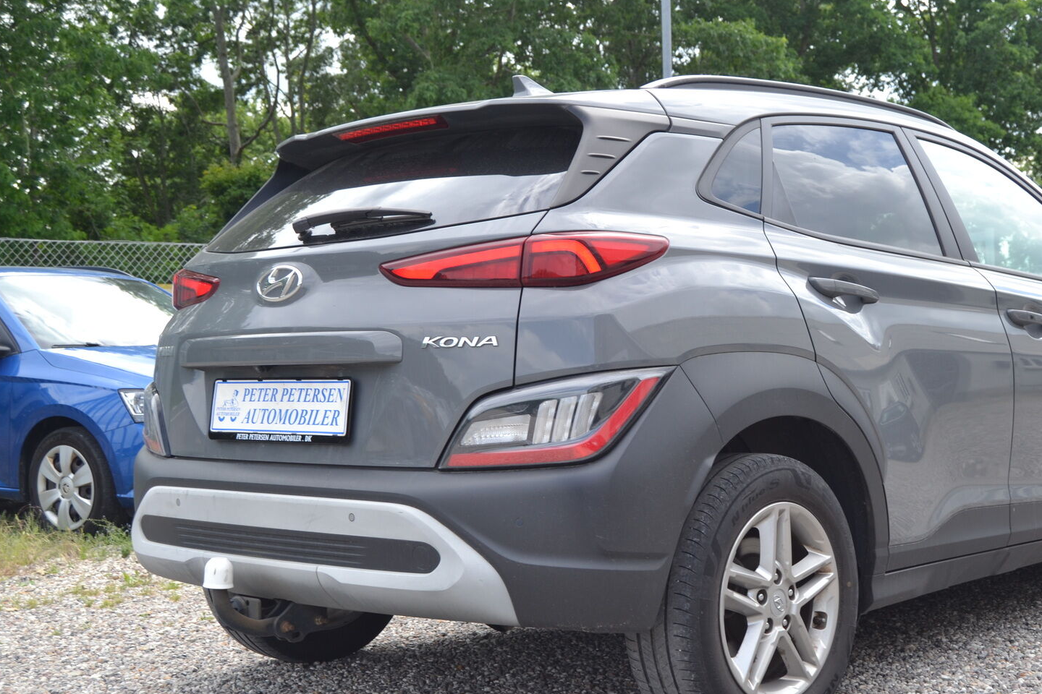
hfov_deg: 40.7
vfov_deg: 28.0
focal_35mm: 48
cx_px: 685
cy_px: 424
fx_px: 1389
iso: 100
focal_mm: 24
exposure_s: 1/125
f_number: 5.6
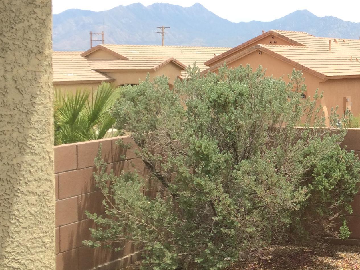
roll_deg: +0.6
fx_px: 718
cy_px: 76
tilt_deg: -0.7
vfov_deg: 21.2
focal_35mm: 69
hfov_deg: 25.7
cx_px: 414
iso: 32
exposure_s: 1/733
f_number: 2.2
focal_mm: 4.15
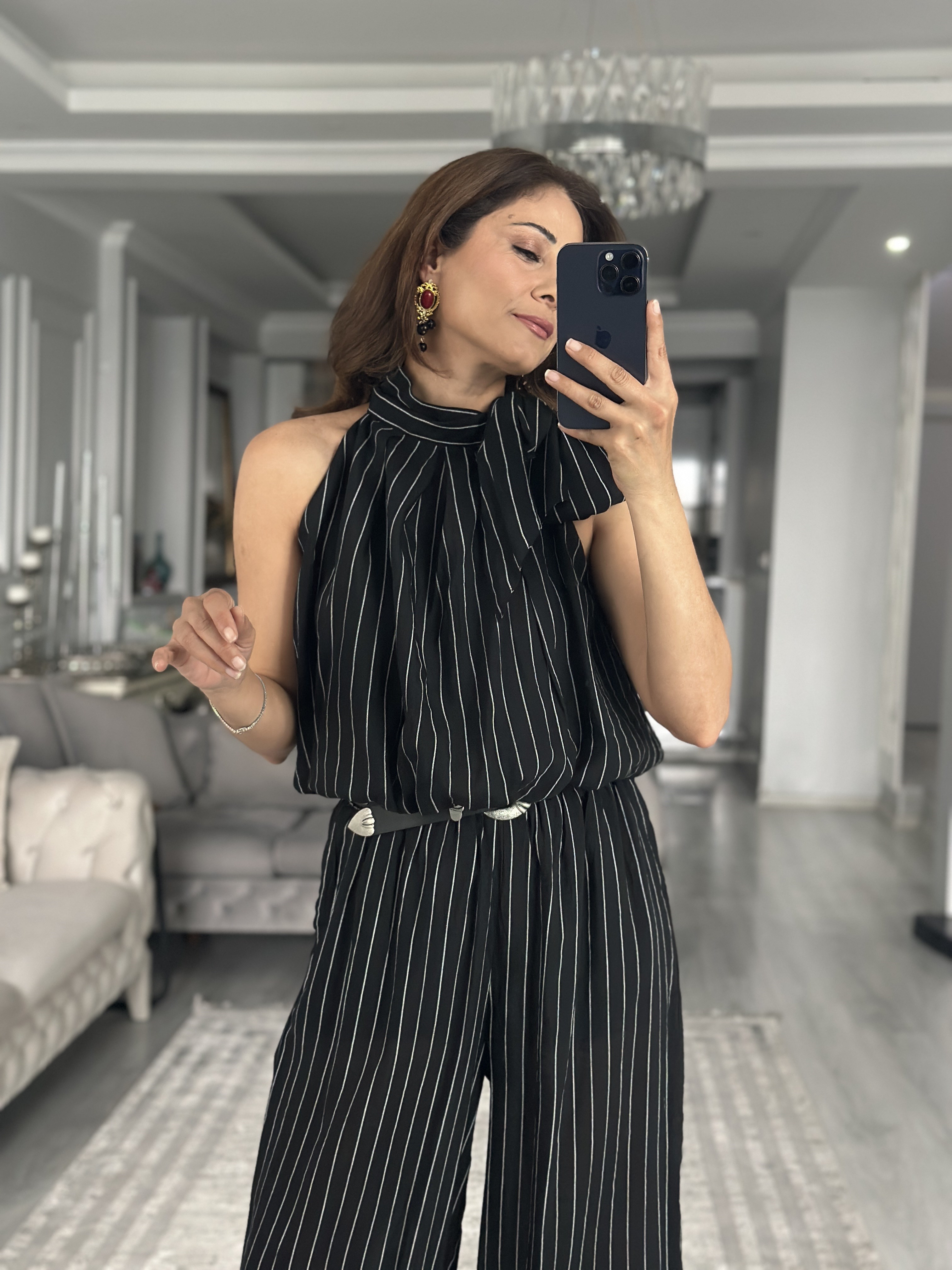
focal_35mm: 48
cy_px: 635
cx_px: 476
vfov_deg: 39.7
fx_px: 1760
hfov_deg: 30.3
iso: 320
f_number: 1.78
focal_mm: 6.86
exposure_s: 1/60
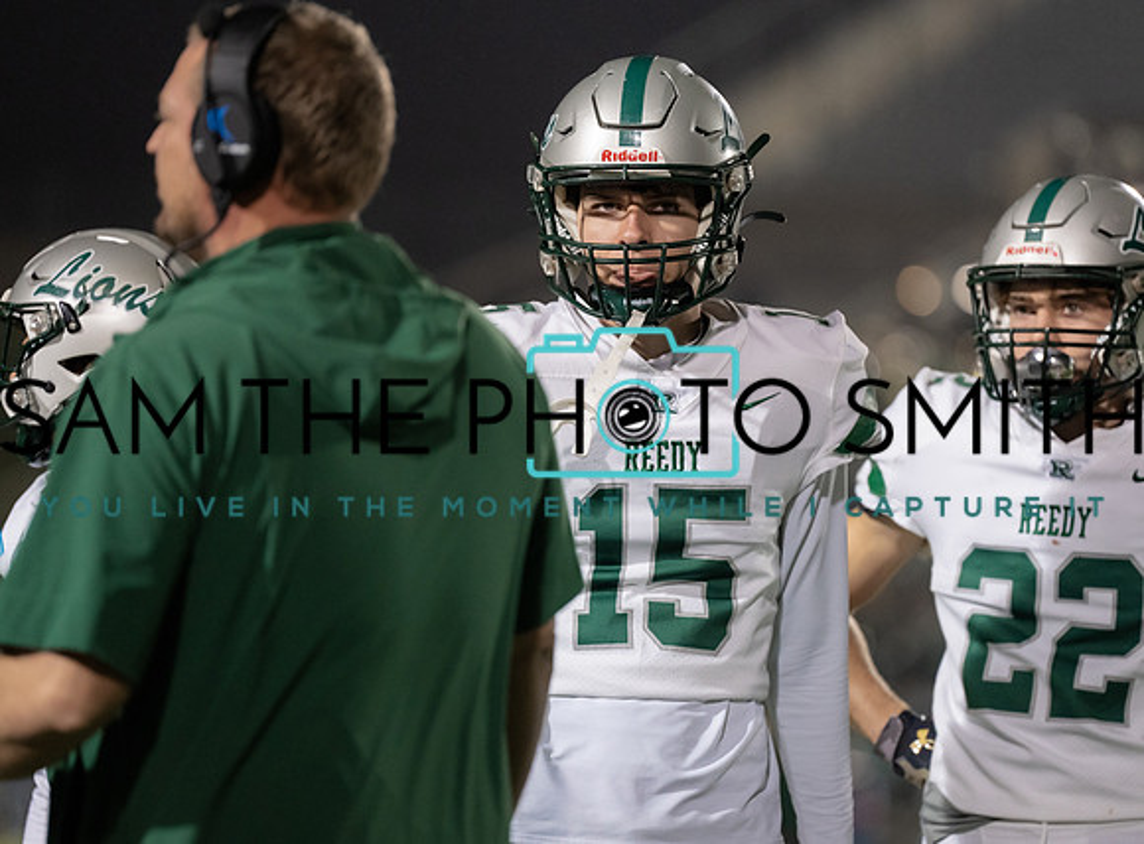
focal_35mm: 225
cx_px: 646
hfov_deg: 8.8
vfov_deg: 6.5
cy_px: 415
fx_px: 7392
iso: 3200
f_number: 2.8
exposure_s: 1/1250
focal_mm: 200
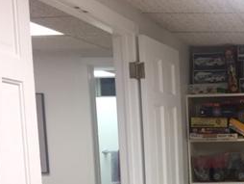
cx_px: 271
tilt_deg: -9.7
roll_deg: +2.0
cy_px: 214
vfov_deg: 19.2
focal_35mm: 73
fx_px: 515
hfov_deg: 24.8
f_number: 2.2
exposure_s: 1/30
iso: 40
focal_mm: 4.15
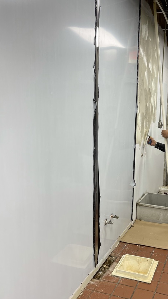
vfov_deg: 56.5
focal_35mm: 35
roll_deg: -1.0
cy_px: 165
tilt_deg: -11.1
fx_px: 277
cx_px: 111
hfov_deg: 33.4
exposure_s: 1/120
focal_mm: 5.1
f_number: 1.6
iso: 100
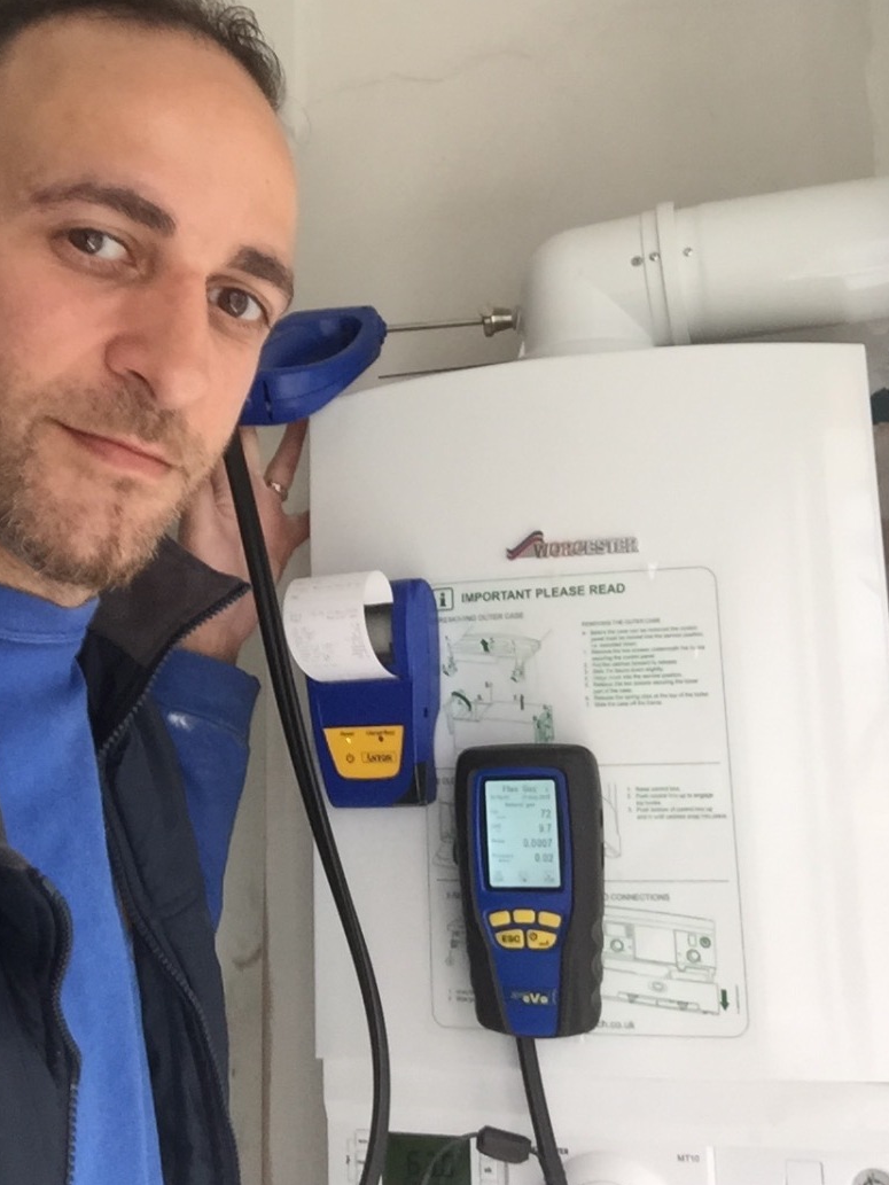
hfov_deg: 39.7
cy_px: 519
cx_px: 431
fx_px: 1232
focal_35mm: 36
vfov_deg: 51.2
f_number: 2.2
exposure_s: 1/30
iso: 50
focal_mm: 2.65
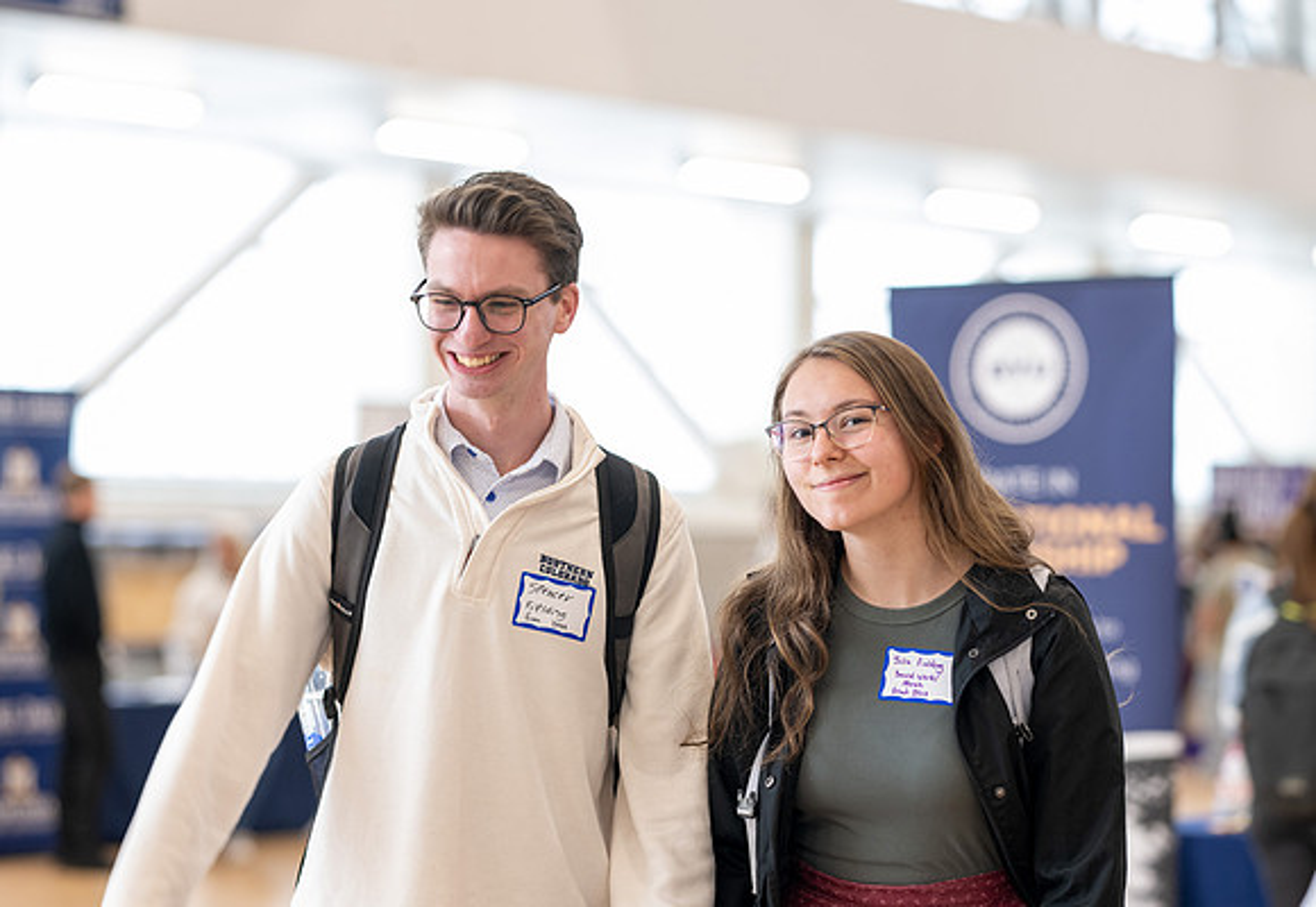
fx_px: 4256
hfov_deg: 17.6
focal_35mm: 115
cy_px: 421
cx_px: 665
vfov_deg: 12.2
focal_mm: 105
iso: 800
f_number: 2.8
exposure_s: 1/100
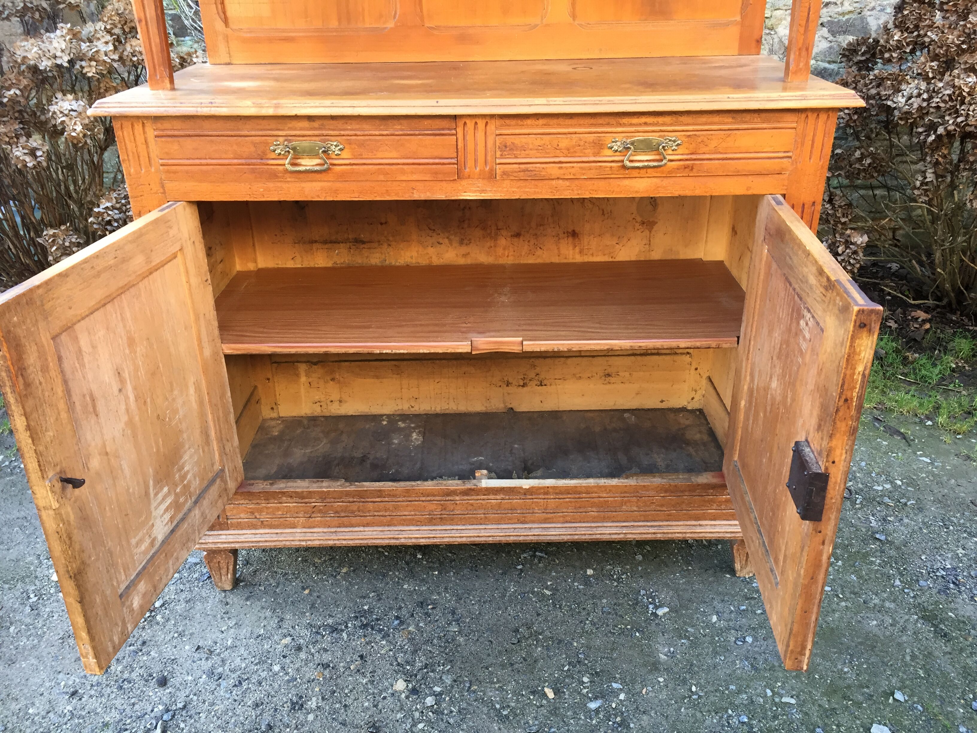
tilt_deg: -26.6
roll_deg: -1.5
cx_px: 488
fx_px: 818
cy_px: 366
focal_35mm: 29
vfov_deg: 48.2
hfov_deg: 61.7
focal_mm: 4.15
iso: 32
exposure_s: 1/33
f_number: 2.2
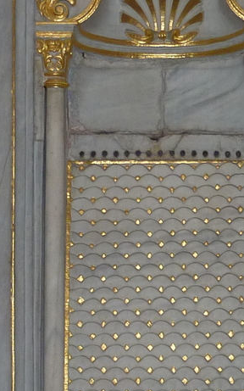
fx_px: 979
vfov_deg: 22.3
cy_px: 299
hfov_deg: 14.2
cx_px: 127
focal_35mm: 92
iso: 160
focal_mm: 4.1
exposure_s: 1/30
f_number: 3.3
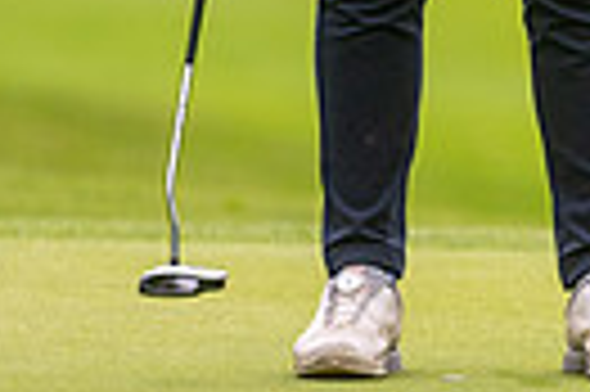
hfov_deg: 1.0
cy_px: -424
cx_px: 820
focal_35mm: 1995
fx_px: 32655
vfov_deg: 0.7
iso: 200
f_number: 4
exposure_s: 1/2000
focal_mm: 300
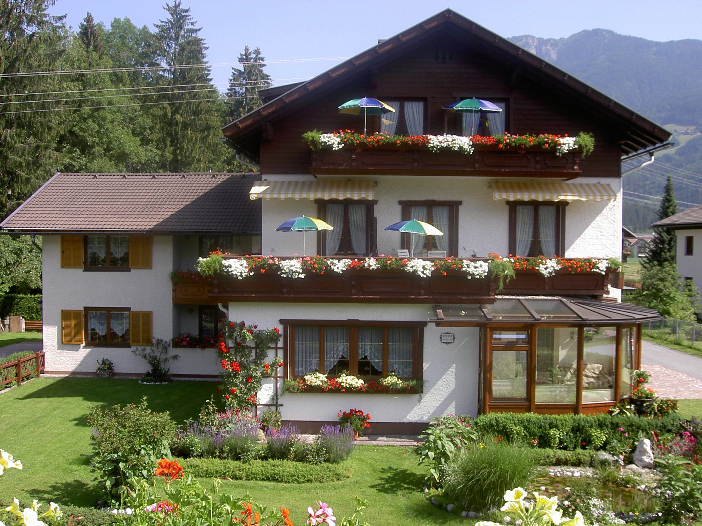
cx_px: 351
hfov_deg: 47.9
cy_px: 263
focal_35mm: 39
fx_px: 791
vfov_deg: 36.8
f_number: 4.7
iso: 100
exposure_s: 1/312
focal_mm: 8
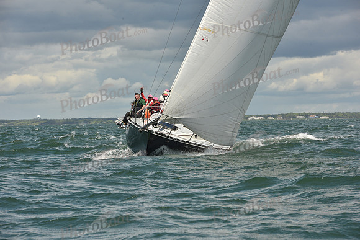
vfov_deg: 7.4
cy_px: 120
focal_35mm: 185
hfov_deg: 11.1
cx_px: 180
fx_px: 1850
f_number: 13
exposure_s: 1/800
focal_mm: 185
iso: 320
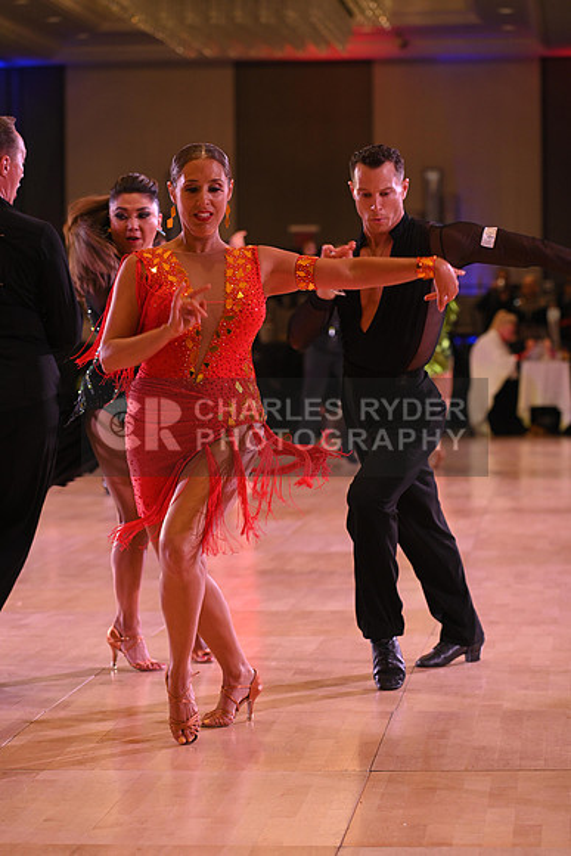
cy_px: 428
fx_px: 2853
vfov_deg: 17.1
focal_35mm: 120
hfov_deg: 11.4
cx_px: 286
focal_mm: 120
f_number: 5
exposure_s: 1/200
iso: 1600
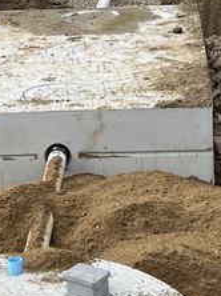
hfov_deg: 11.8
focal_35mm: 125
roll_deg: +2.2
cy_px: 54
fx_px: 1066
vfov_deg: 15.7
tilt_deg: -13.1
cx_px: 136
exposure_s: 1/1468
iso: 50
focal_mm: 5.7
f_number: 1.5
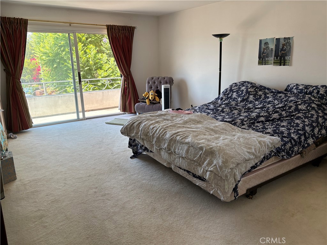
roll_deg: +0.7
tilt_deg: -15.4
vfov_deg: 53.1
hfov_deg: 67.3
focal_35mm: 26
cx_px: 164
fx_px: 246
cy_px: 122
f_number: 1.6
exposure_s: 1/223
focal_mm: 5.96
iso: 80
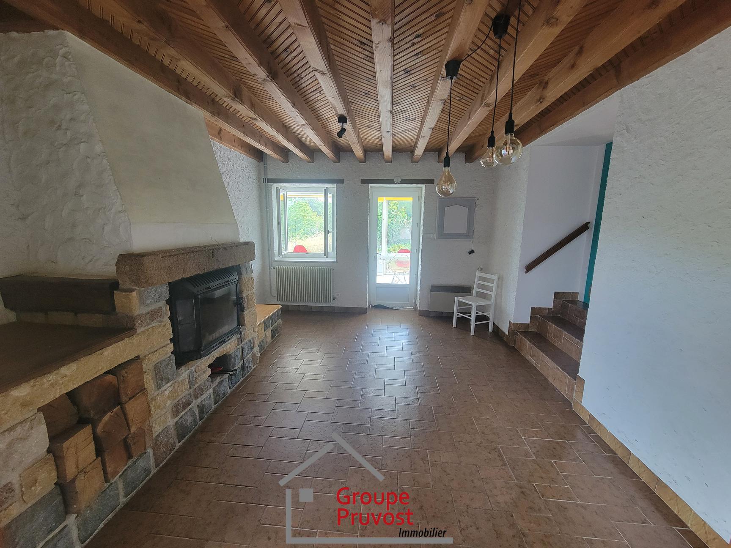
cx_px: 366
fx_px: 275
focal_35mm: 13
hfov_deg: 106.2
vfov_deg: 89.9
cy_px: 274
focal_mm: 2.2
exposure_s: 1/60
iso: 400
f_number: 2.2
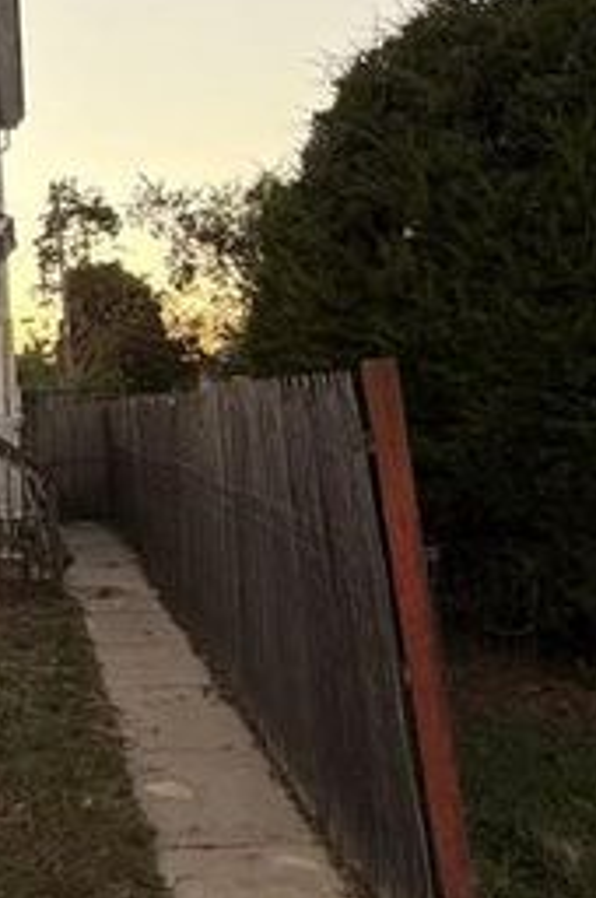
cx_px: -98
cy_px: 346
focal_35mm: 38
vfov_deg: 50.3
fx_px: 946
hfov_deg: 30.3
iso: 250
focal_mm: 2.22
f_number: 2.2
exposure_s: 1/120
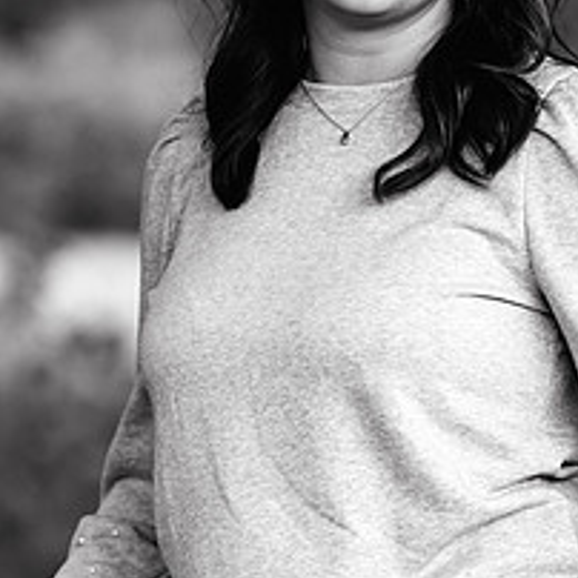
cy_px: 250
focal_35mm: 541
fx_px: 10220
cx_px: 49
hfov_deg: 3.2
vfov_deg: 3.2
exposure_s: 1/160
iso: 160
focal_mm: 197
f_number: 3.2
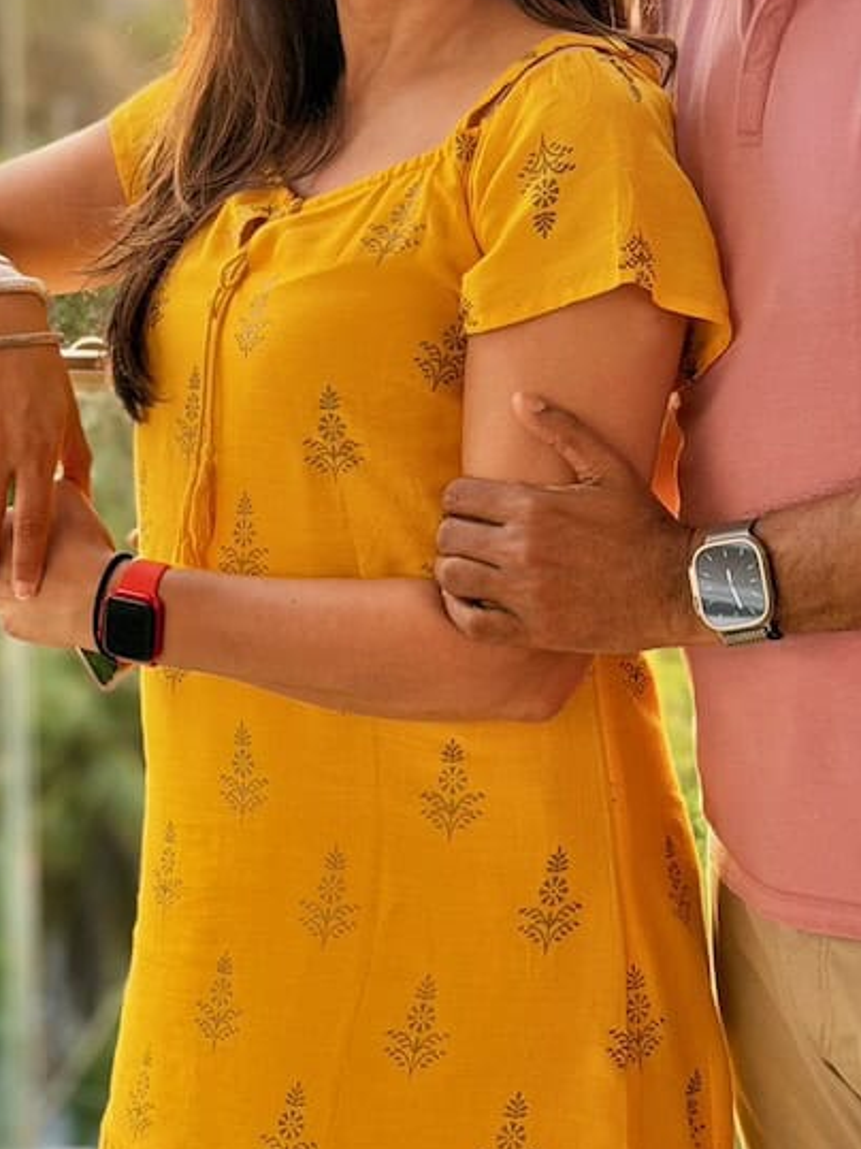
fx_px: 3782
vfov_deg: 17.2
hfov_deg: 13.0
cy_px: 307
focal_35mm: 114
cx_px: 388
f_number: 1.8
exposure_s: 1/118
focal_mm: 6.8
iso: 160
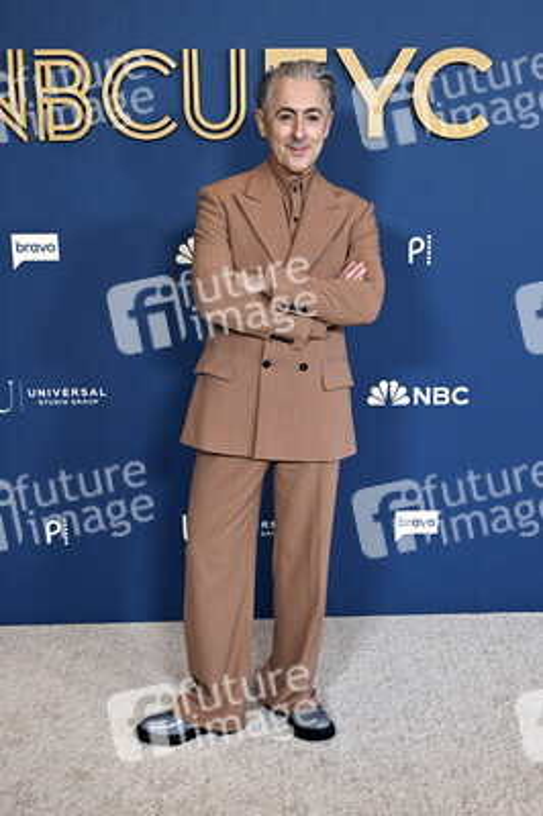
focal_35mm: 44
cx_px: 272
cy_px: 408
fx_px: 997
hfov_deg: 30.5
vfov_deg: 44.5
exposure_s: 1/320
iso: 2000
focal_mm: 44
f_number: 5.6
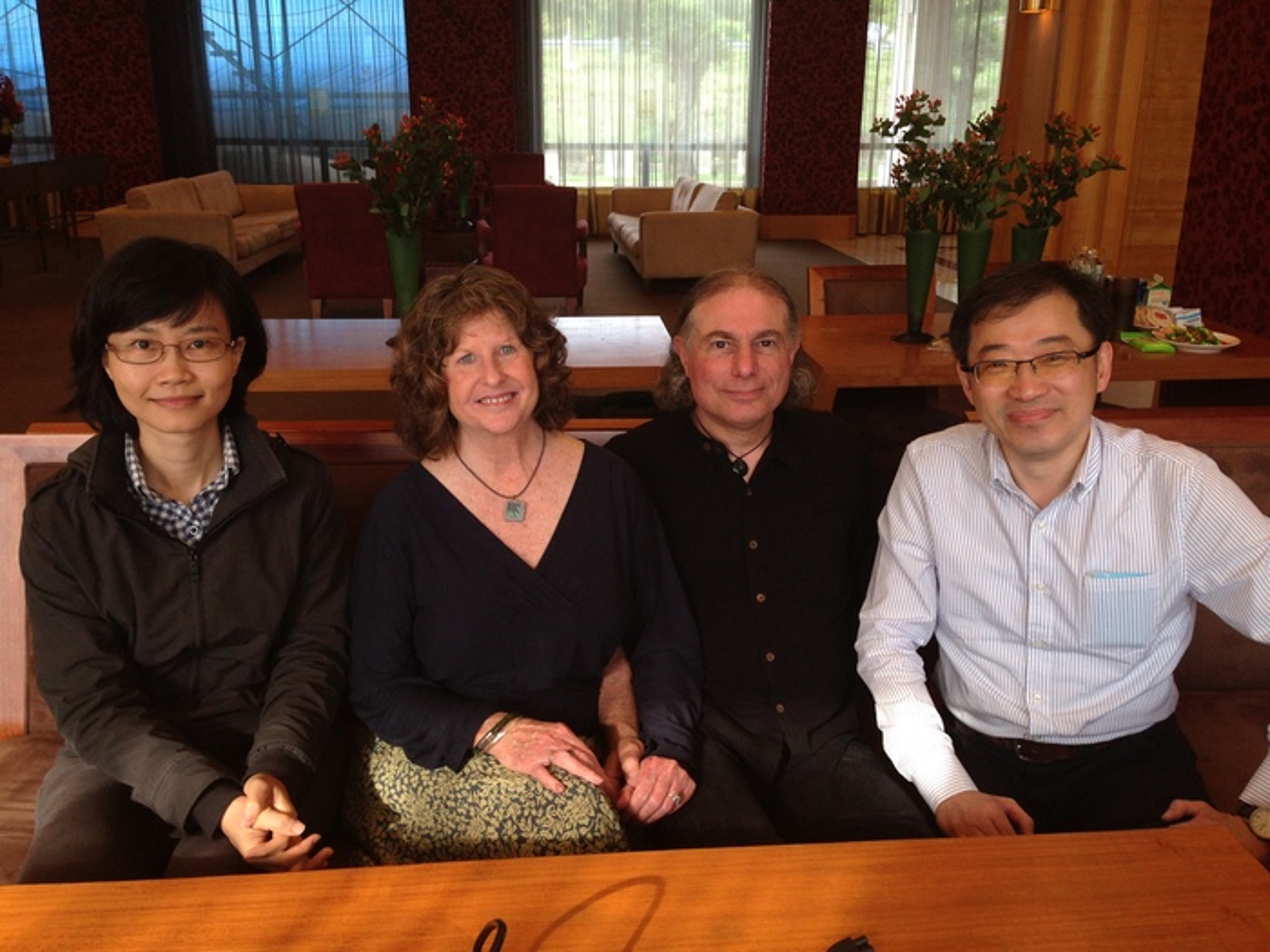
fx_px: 1211
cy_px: 476
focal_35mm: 33
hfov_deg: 55.4
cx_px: 635
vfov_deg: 42.9
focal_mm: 4.13
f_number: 2.4
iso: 80
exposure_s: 1/120
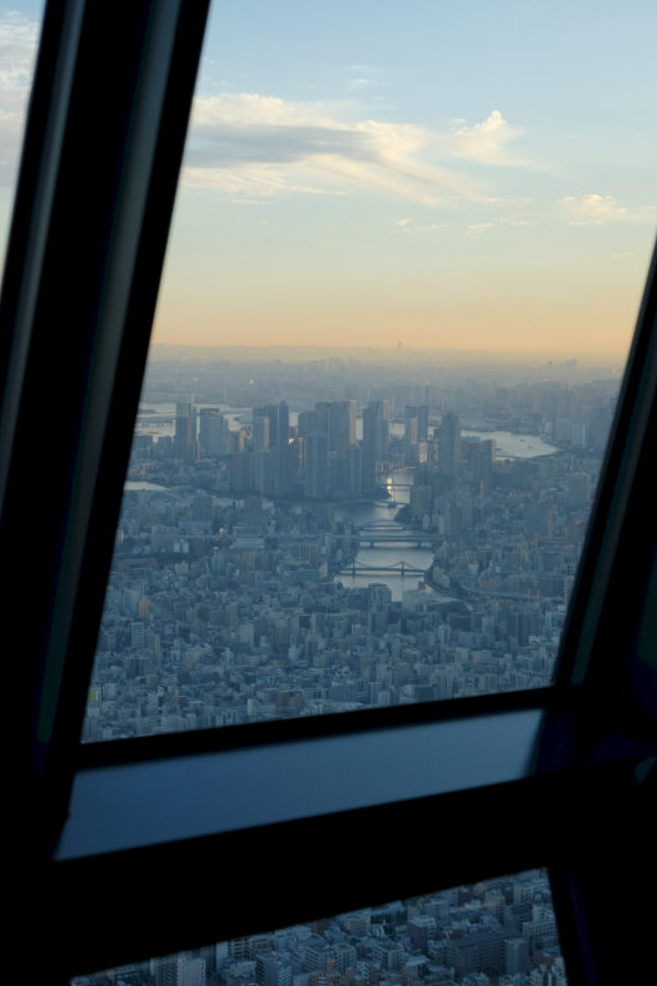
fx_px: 1862
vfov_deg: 29.7
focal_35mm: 68
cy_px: 489
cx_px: 330
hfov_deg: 20.0
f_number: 9
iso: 400
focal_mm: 44.4
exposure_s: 1/250
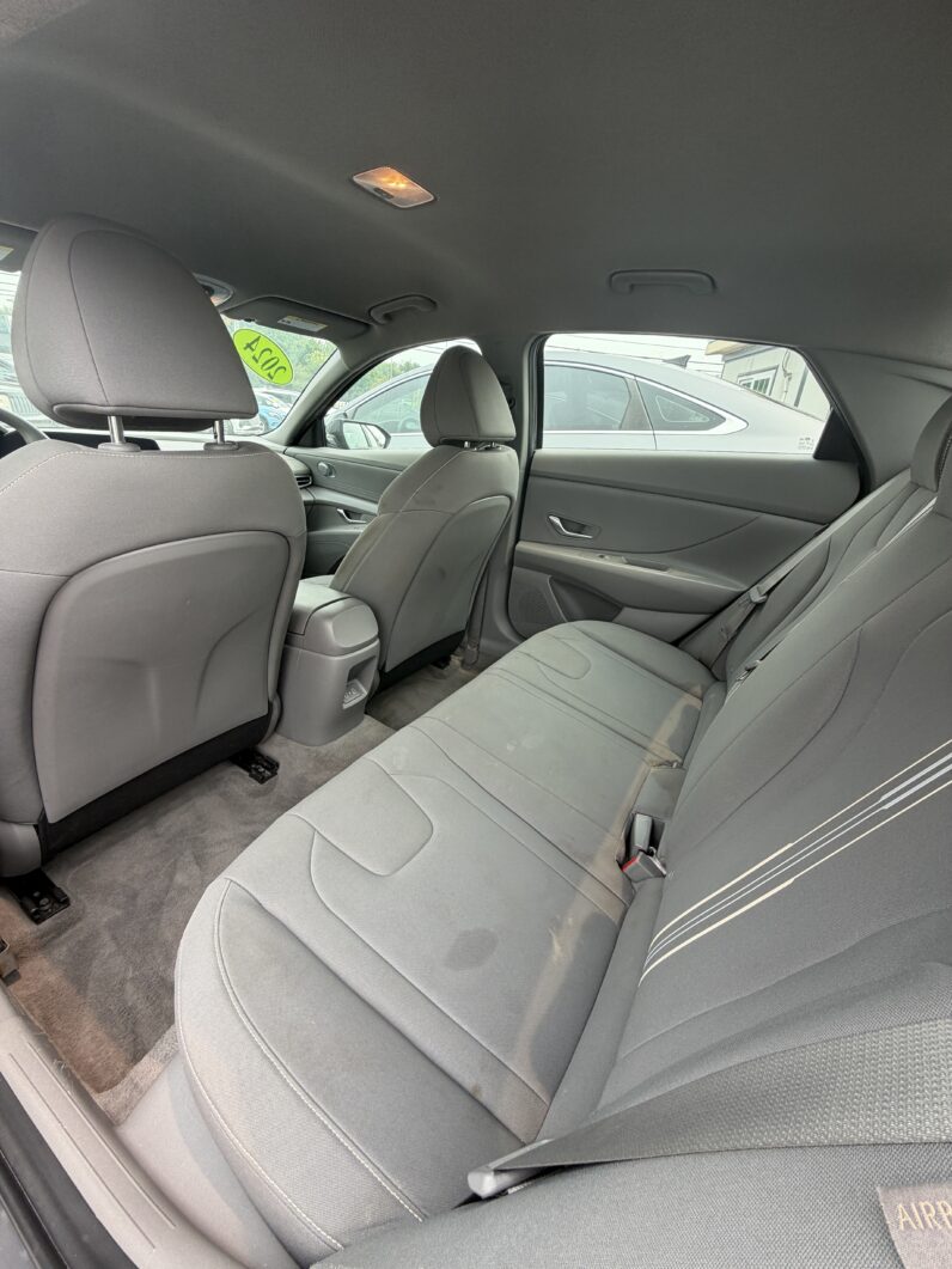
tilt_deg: -21.4
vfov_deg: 102.1
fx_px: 513
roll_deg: -6.2
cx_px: 476
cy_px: 634
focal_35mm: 14
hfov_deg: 85.7
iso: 50
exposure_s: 1/121
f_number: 2.2
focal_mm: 2.22
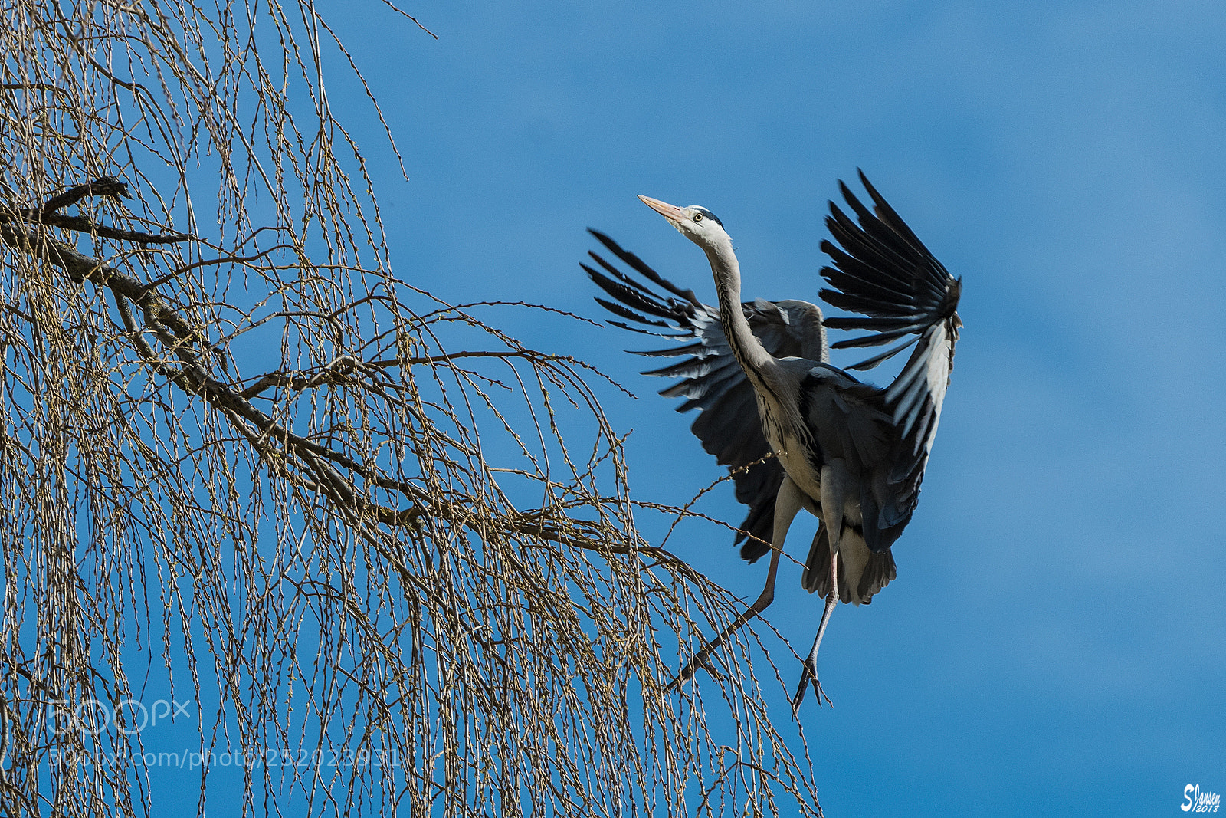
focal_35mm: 540
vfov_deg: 2.5
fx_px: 18390
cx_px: 613
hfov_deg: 3.8
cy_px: 409
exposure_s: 1/1250
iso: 280
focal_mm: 360
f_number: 8
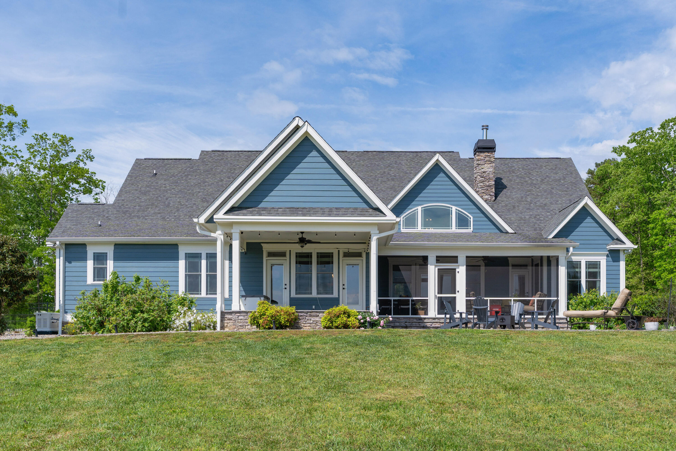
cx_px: 338
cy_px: 226
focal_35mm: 32
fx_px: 601
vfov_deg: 41.1
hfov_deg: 58.7
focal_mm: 32
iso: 320
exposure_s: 1/1000
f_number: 7.1
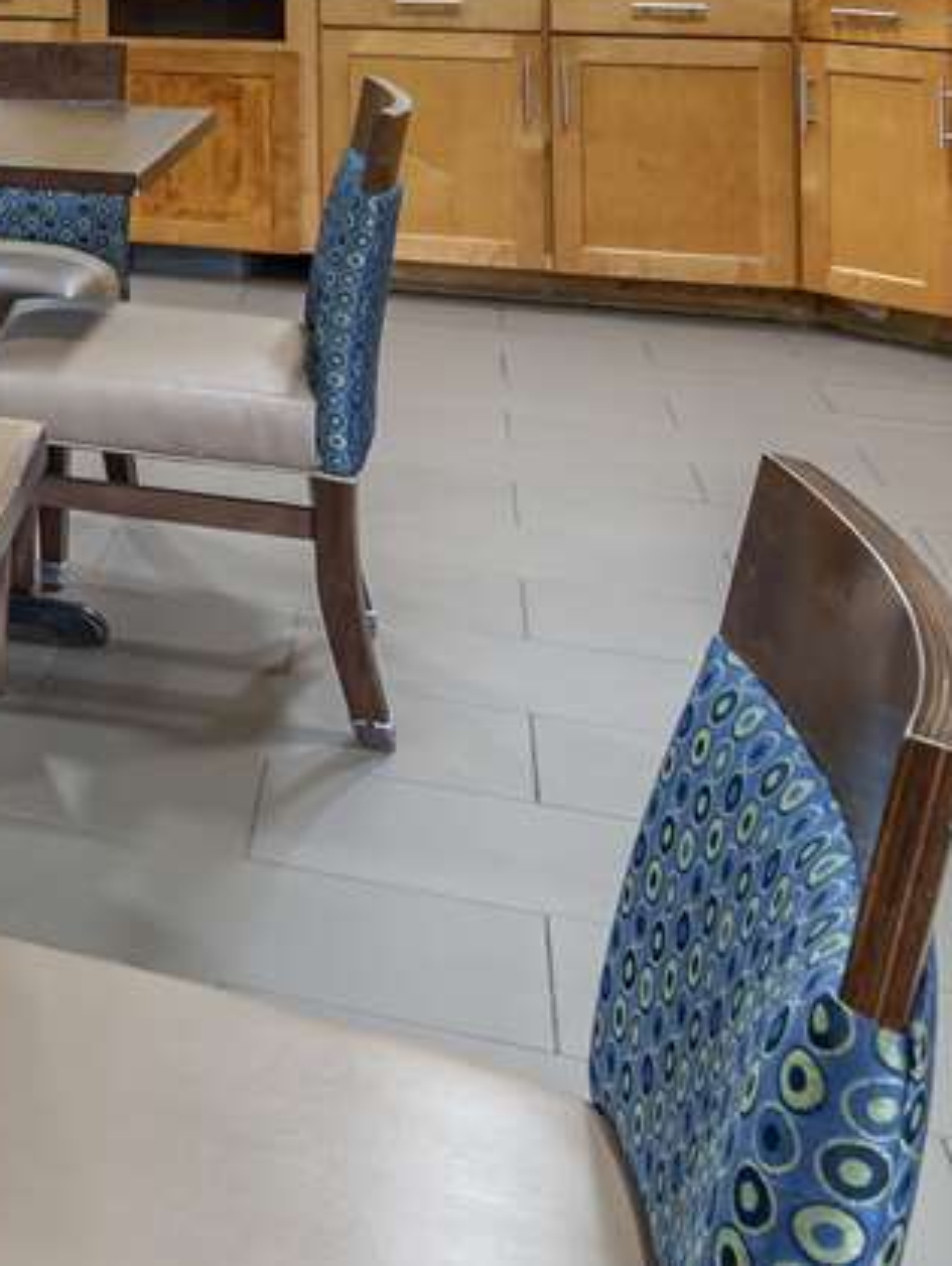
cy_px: -128
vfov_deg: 31.1
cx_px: -627
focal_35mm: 55
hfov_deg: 20.8
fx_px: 2014
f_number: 10
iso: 400
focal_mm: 16
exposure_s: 1/10
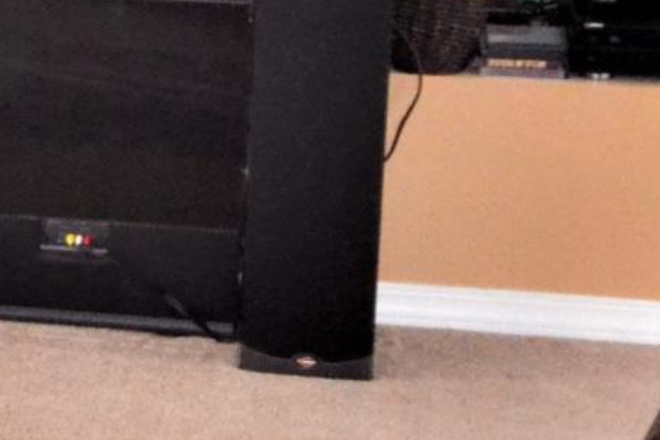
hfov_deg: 13.0
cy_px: 16
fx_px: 2566
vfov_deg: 9.7
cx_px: -609
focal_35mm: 140
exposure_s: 1/60
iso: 2000
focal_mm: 14
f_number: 4.8
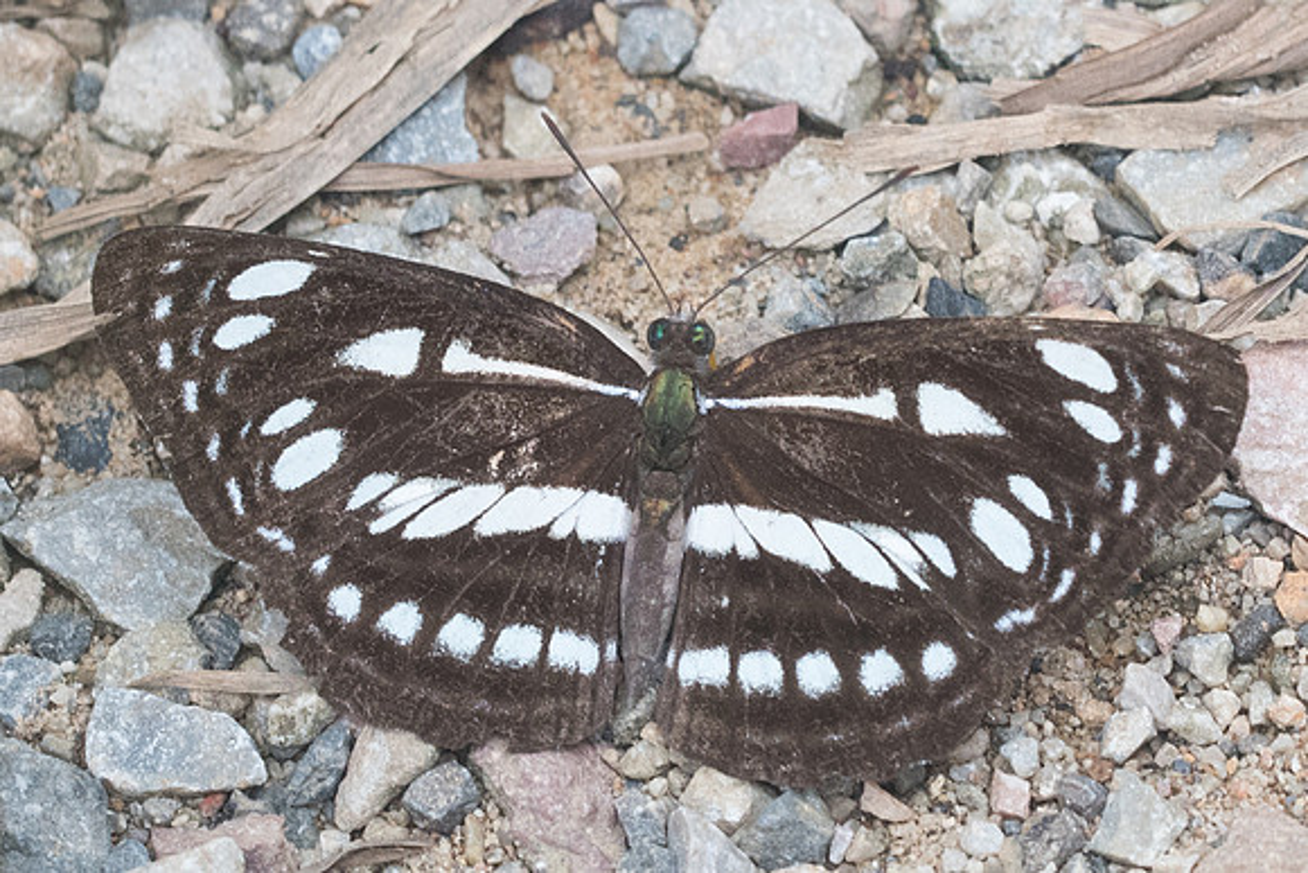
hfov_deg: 3.1
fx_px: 24420
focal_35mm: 672
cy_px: 501
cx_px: 596
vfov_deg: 2.0
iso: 800
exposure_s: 1/250
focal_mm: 150
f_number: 7.1
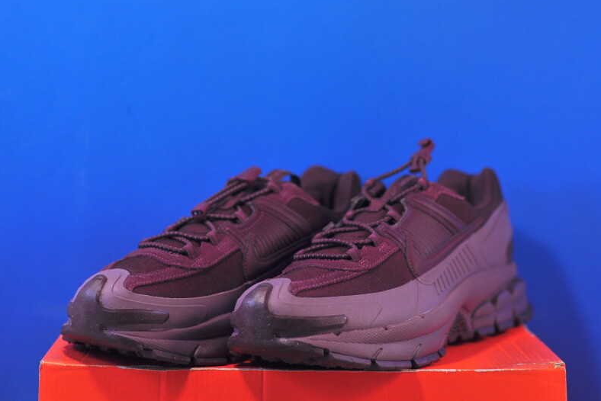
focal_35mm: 76
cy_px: 199
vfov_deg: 18.0
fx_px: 1269
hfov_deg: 26.6
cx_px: 304
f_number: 2.5
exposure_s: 1/320
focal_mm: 50
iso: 250
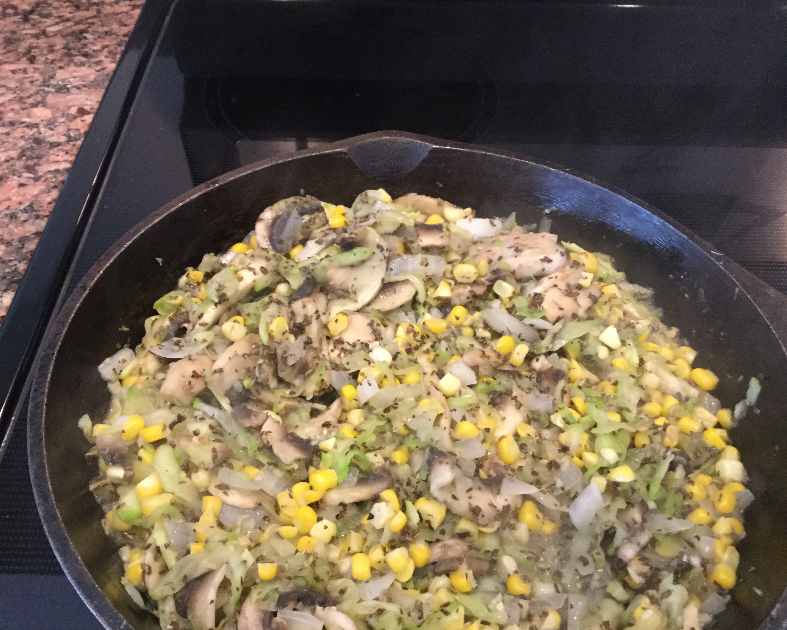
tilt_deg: -46.6
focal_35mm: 33
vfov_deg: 44.5
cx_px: 359
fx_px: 769
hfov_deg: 54.1
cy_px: 315
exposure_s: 1/15
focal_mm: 3.3
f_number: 2.4
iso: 200
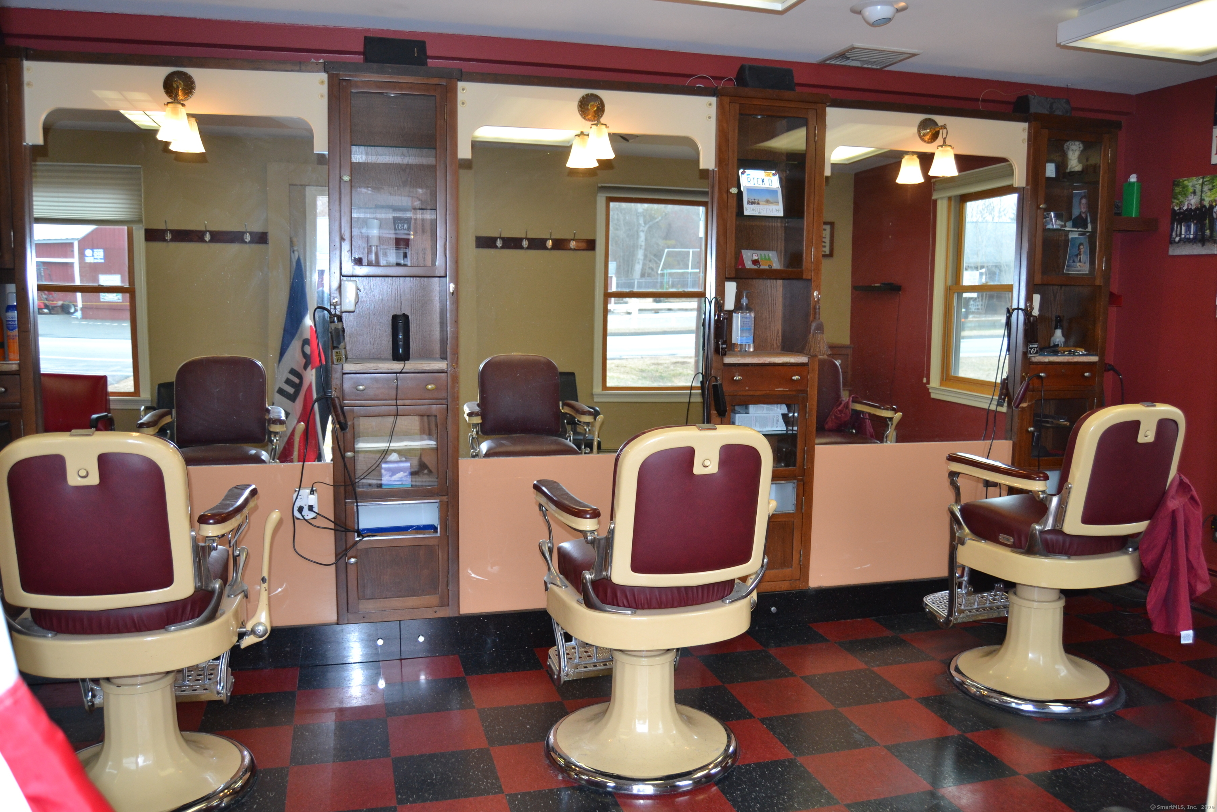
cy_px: 406
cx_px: 608
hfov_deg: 67.4
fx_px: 913
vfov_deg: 47.9
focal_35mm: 27
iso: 500
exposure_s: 1/60
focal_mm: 18
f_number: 3.5
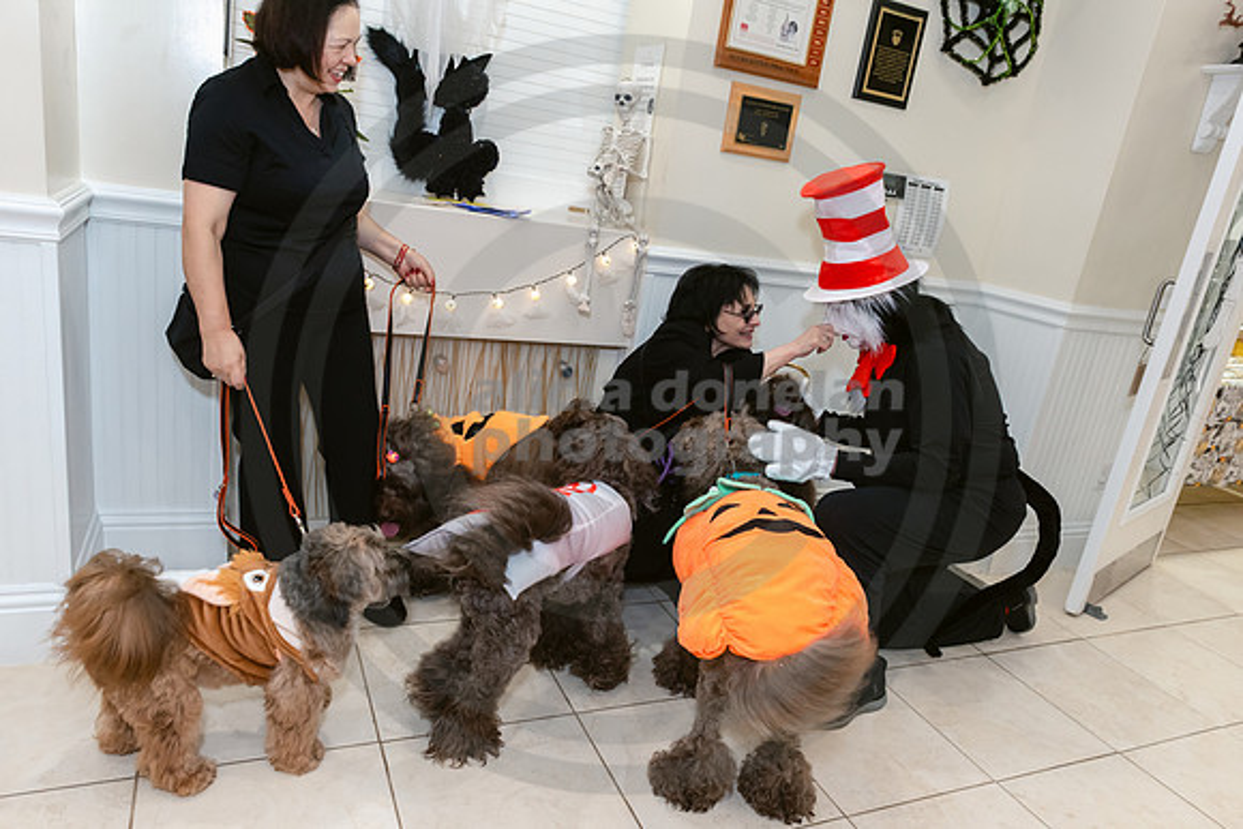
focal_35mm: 24
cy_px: 414
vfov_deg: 53.2
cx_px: 622
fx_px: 829
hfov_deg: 73.7
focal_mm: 24
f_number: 9
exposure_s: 1/60
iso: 2500
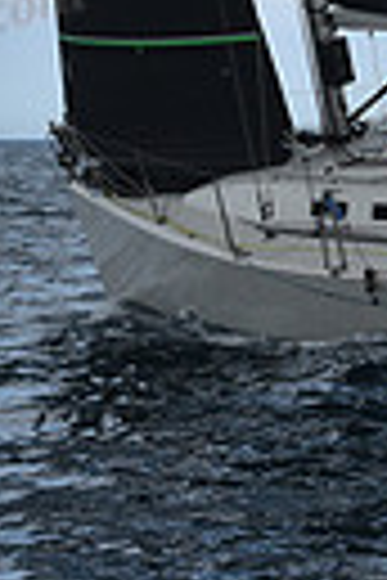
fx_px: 5079
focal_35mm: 315
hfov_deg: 4.4
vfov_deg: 6.3
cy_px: -692
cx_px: 317
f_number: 10
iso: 400
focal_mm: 70
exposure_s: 1/800
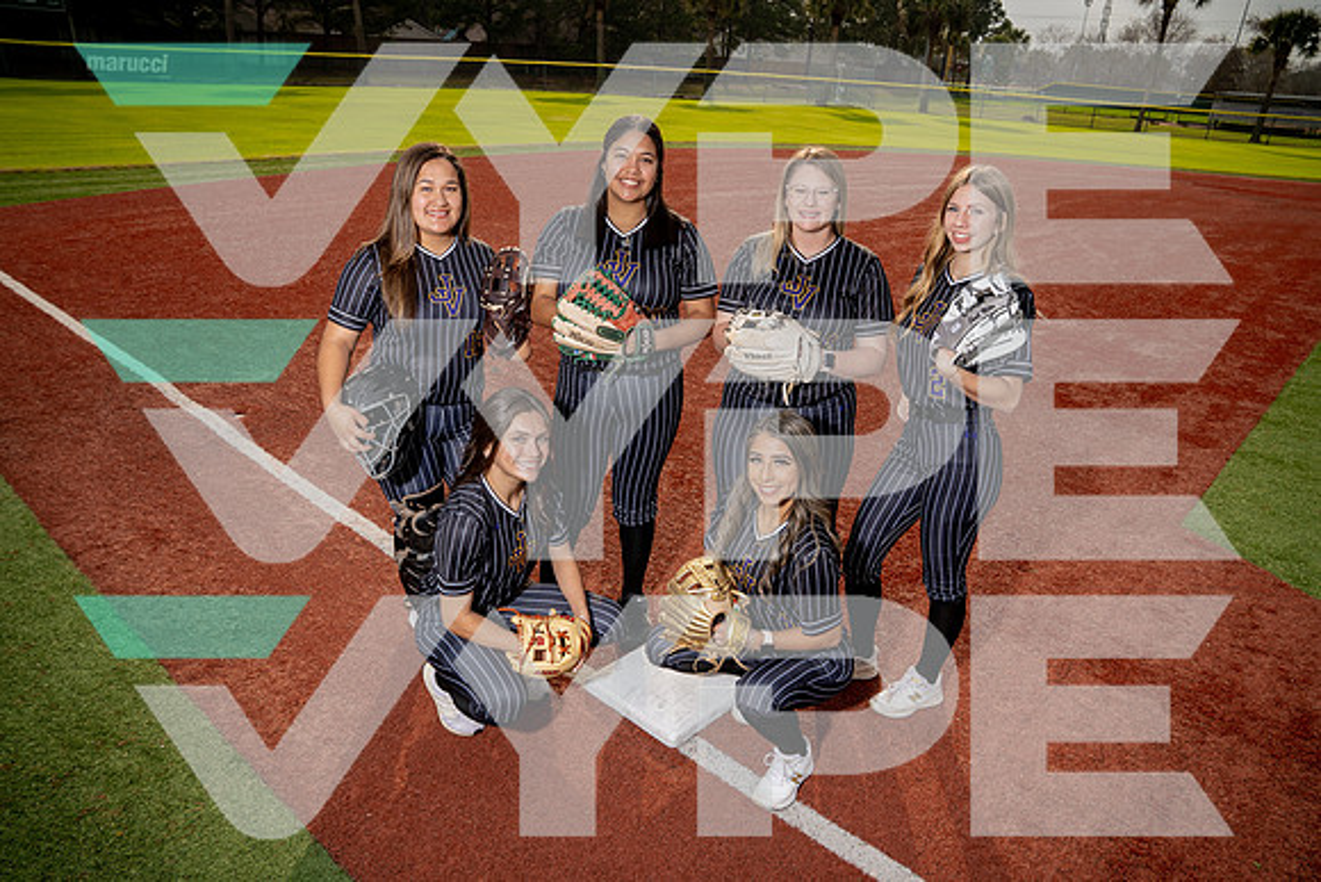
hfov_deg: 71.5
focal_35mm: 25
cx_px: 660
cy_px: 441
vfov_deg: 51.3
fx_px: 918
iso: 100
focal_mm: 25
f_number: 8
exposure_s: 1/250
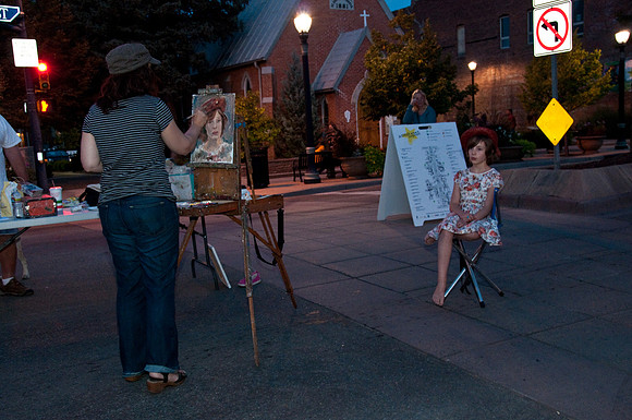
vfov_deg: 34.1
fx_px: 684
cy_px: 210
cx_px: 316
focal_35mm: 39
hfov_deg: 49.6
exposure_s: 1/15
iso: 1250
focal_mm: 26
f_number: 6.3
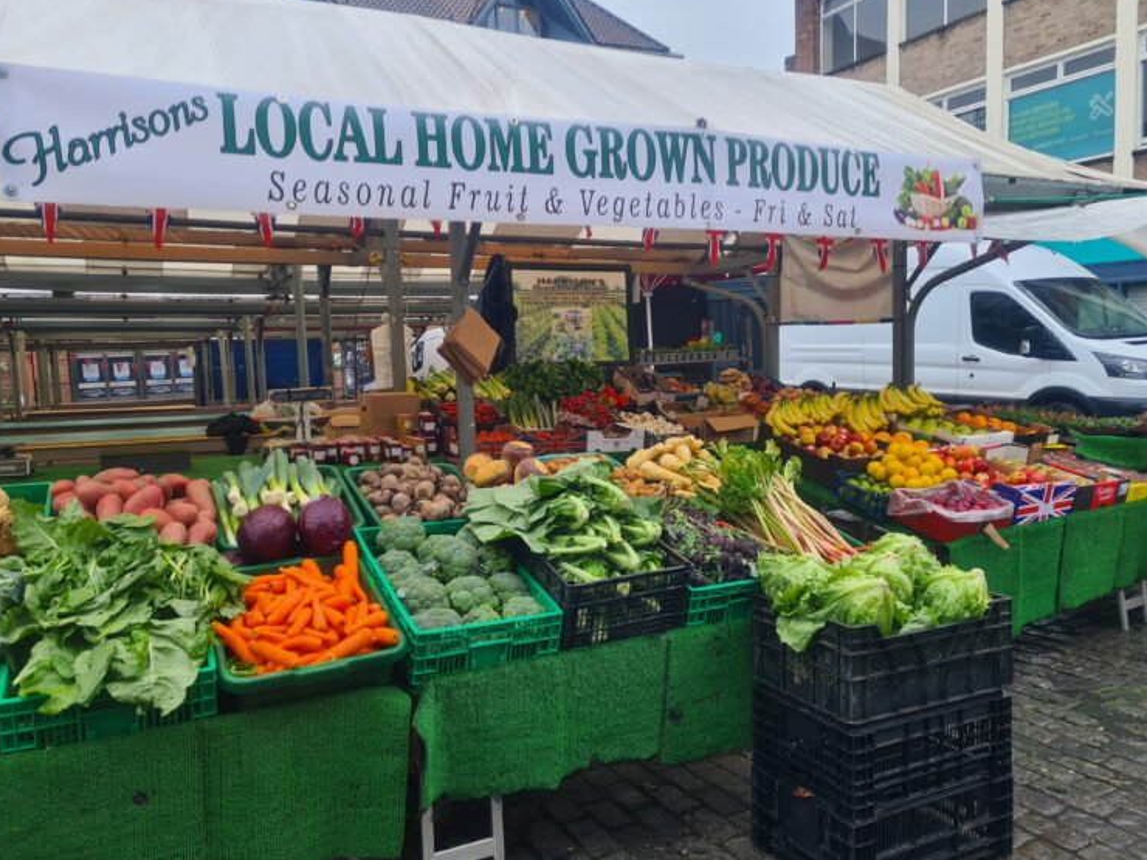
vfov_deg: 51.4
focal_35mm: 27
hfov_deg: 65.3
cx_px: 555
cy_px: 426
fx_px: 895
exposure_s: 1/153
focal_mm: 5.4
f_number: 1.8
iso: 50
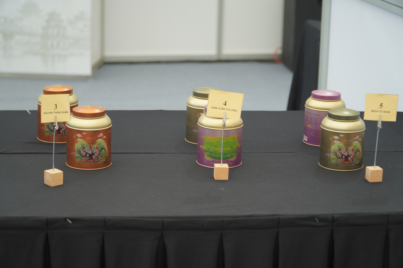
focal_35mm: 81
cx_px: 202
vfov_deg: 16.9
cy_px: 134
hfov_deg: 25.1
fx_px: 907
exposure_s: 1/60
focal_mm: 54
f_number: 4
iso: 160
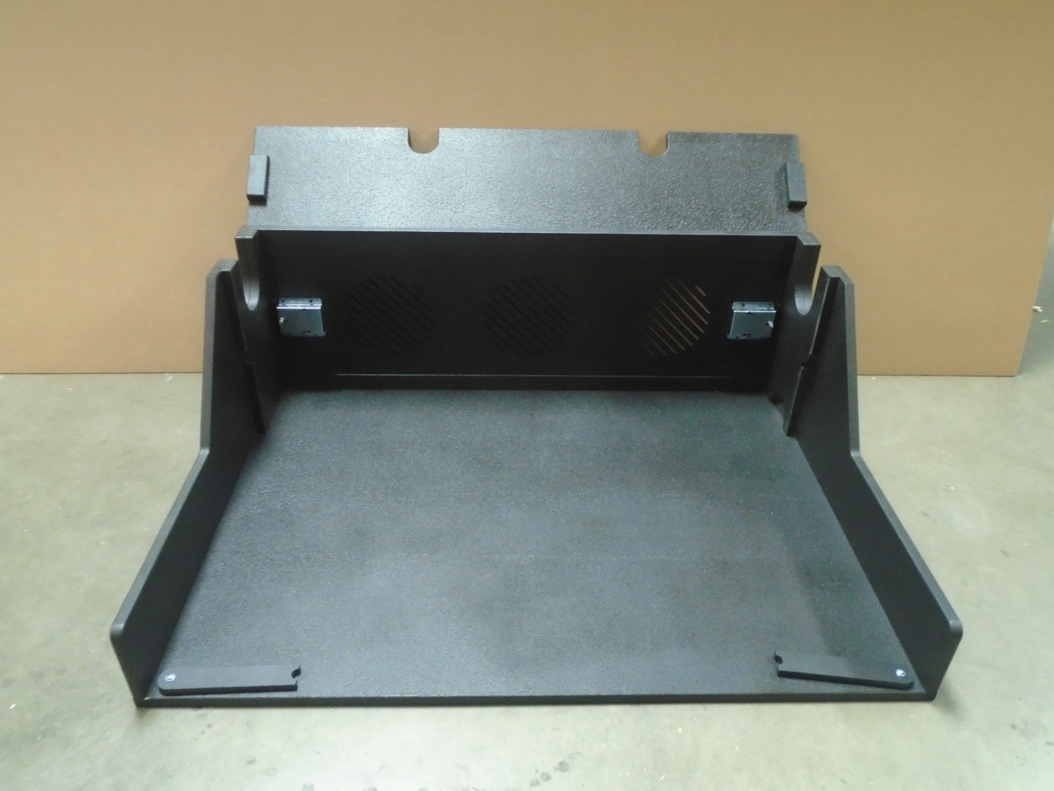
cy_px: 396
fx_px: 792
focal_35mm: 26
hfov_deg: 67.3
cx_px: 527
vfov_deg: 53.1
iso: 400
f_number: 3.2
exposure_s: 1/20
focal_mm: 4.6
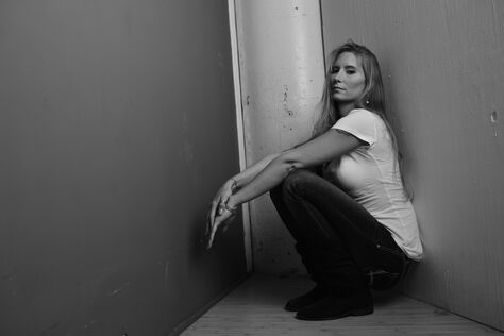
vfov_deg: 37.9
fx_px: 490
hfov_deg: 54.4
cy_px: 168
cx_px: 252
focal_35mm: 35
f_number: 4
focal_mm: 35
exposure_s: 1/40
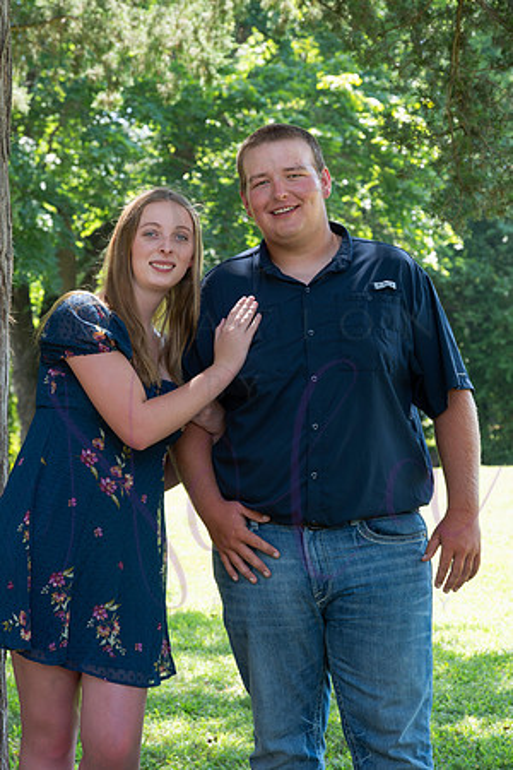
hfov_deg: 16.5
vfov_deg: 24.5
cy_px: 385
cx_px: 256
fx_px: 1774
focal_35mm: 83
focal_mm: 83
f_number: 8
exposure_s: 1/200
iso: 800
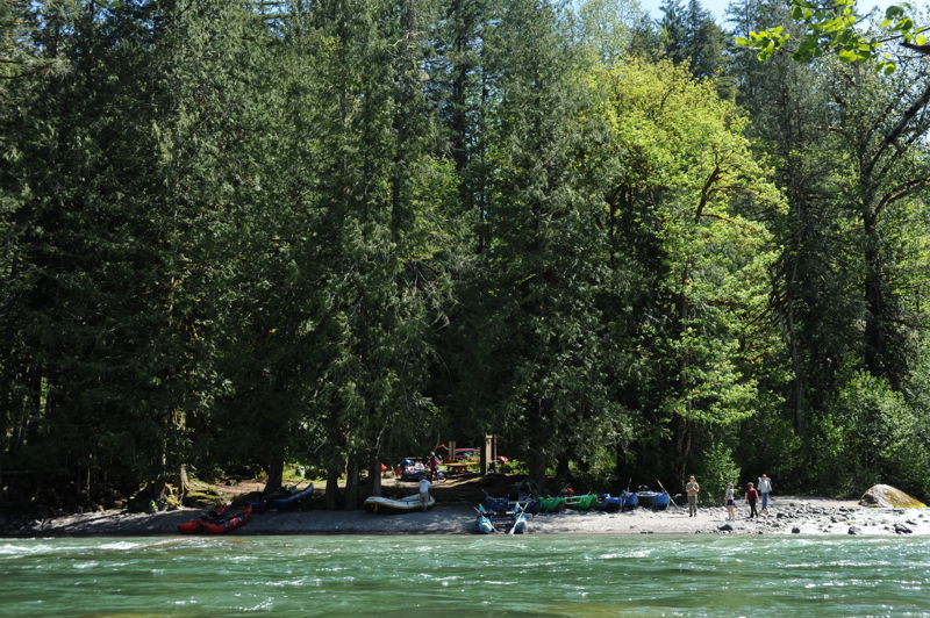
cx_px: 465
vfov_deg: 33.3
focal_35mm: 40
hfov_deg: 48.5
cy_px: 309
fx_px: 1032
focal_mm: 40
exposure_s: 1/100
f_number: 11
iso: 200
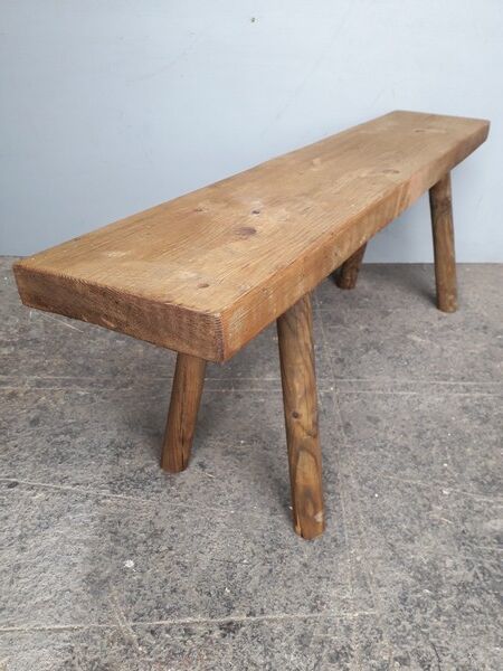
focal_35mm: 27
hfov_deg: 51.4
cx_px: 252
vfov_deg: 65.3
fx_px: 523
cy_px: 336
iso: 80
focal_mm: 3.6
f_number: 1.9
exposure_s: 1/50
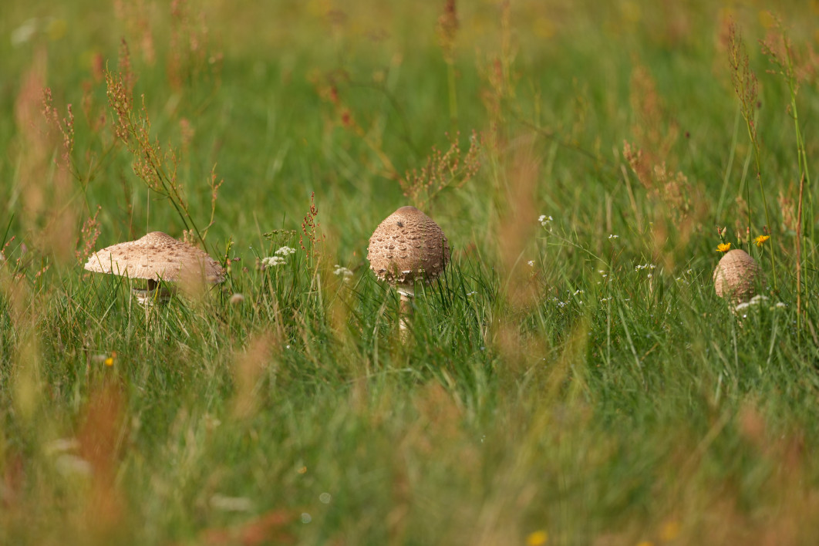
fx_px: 13649
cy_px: 273
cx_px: 410
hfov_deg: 3.4
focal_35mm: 600
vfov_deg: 2.3
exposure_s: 1/800
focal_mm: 600
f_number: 6.3
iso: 400
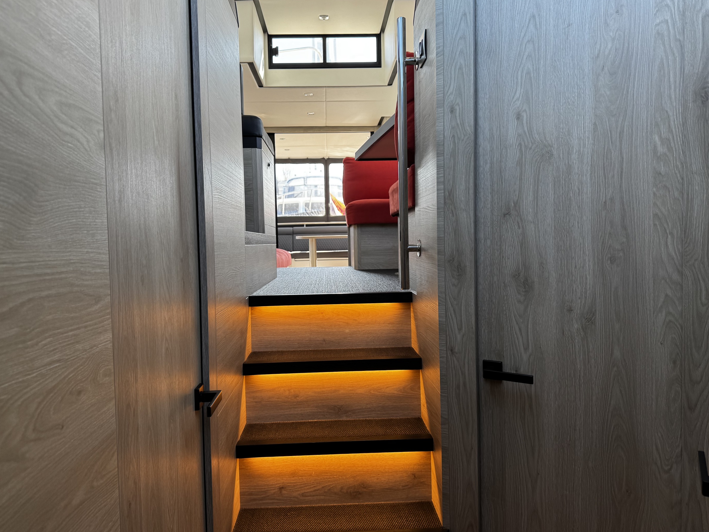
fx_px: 512
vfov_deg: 54.9
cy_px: 261
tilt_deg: -2.9
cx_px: 344
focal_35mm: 25
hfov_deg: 69.4
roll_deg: +1.7
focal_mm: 6.76
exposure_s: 1/121
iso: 64
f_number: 1.78
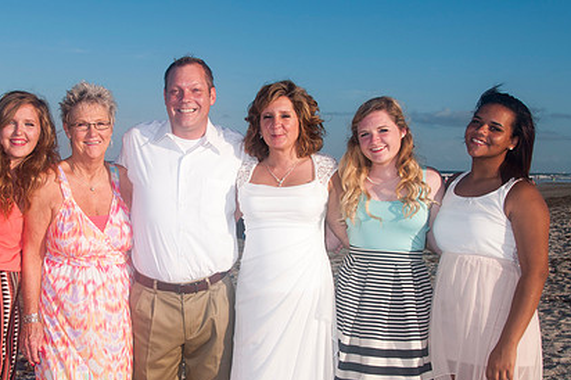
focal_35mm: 57
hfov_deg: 34.9
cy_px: 211
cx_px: 223
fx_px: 903
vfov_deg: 23.7
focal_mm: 27
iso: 100
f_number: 10
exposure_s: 1/250
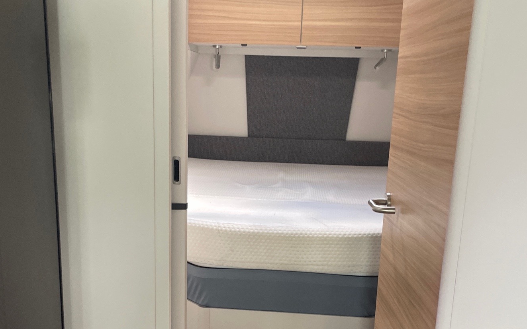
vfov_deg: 31.6
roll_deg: +0.3
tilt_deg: -8.4
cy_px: 235
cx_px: 254
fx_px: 575
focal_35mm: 40
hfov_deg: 49.3
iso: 250
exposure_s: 1/60
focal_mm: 4.2
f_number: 1.6
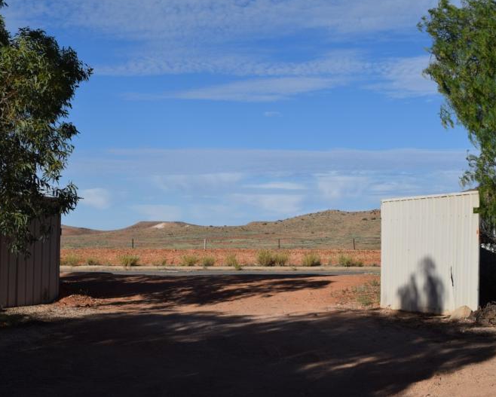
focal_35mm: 65
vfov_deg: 23.5
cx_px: 223
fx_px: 955
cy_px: 197
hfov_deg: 29.1
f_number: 11
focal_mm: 38
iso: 200
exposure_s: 1/500
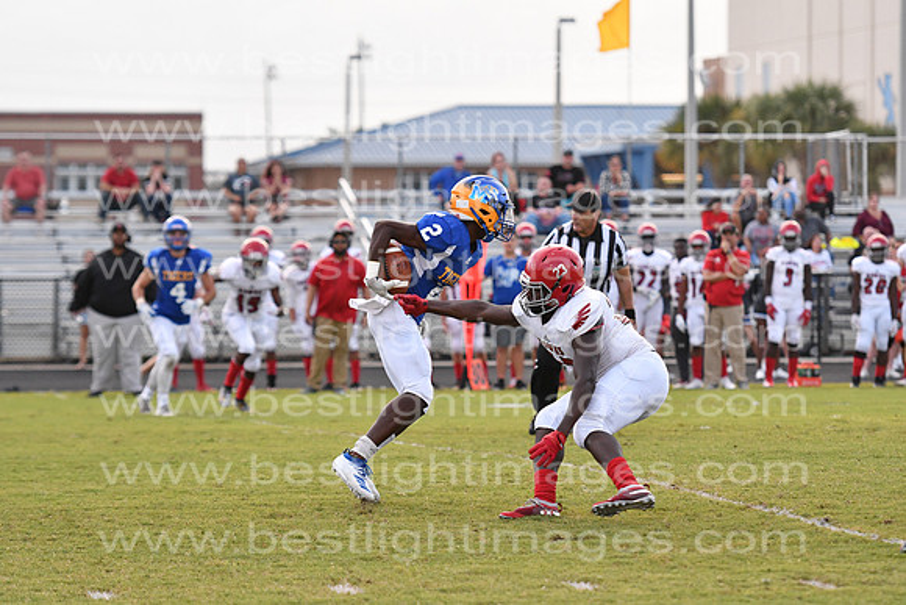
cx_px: 453
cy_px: 302
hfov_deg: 10.5
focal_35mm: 195
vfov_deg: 7.0
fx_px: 4908
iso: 1600
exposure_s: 1/1250
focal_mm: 130
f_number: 3.2
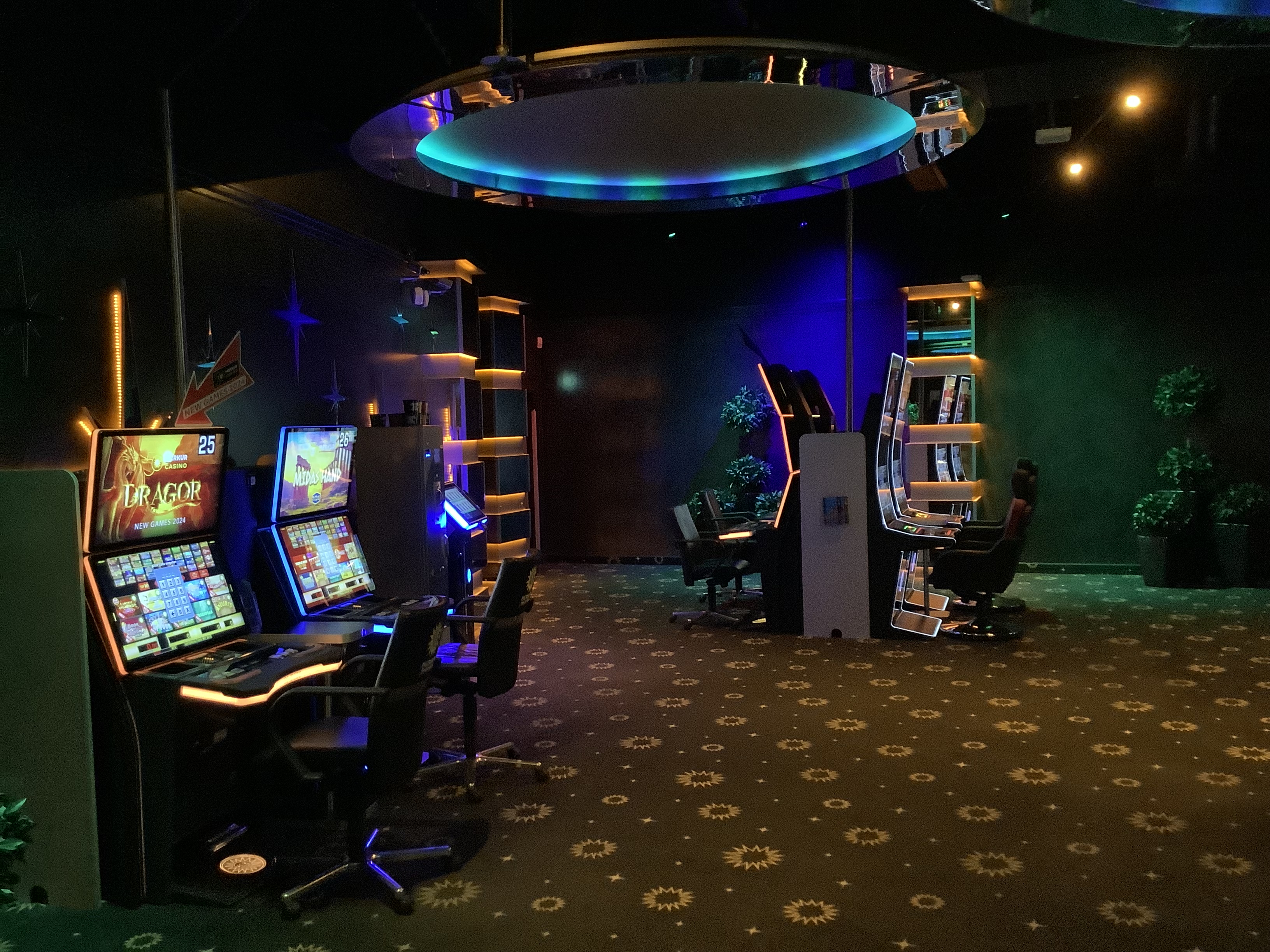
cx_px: 635
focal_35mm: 31
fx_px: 1137
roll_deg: +0.9
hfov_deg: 58.4
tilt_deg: -1.5
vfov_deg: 45.4
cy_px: 476
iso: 640
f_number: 2.4
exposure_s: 1/25
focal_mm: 3.3
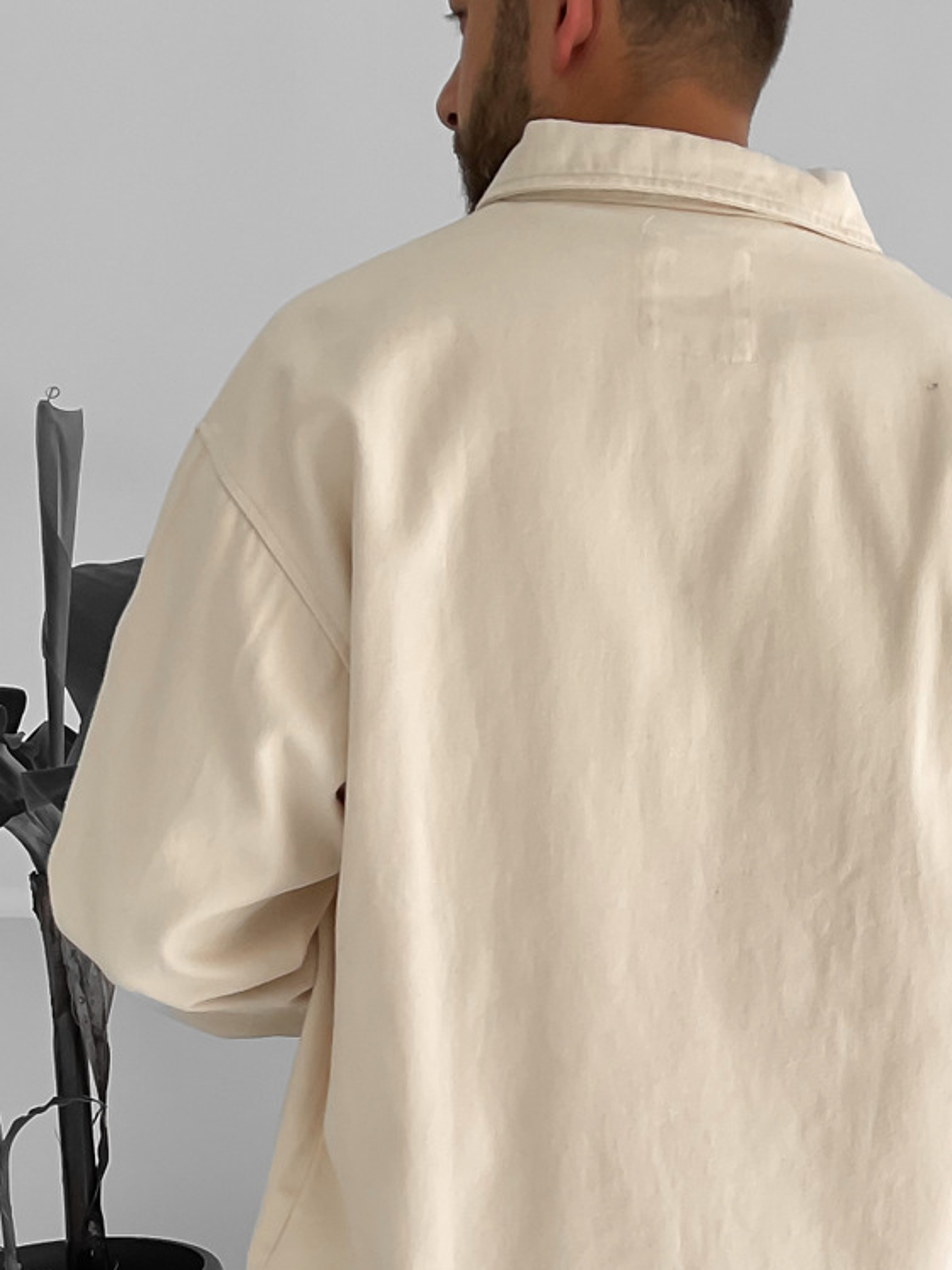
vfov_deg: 28.9
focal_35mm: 62
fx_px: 2273
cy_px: 1318
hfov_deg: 23.2
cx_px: 815
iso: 16
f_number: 1.8
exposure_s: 1/250
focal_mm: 3
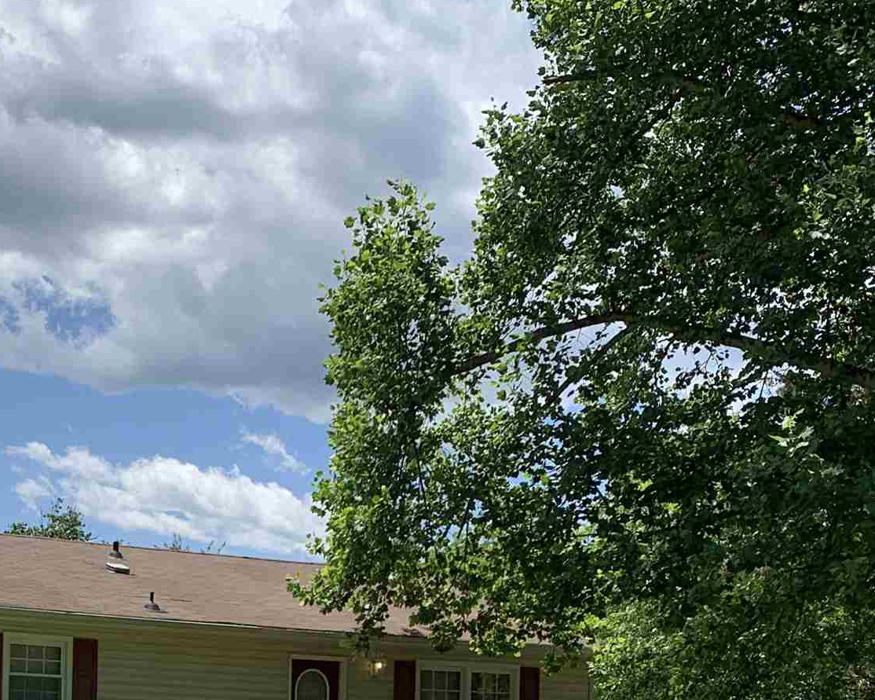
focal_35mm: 70
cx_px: 79
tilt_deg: -0.7
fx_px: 1813
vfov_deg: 20.8
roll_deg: -1.2
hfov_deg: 26.2
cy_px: 768
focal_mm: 4.25
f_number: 1.8
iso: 25
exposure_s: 1/2545
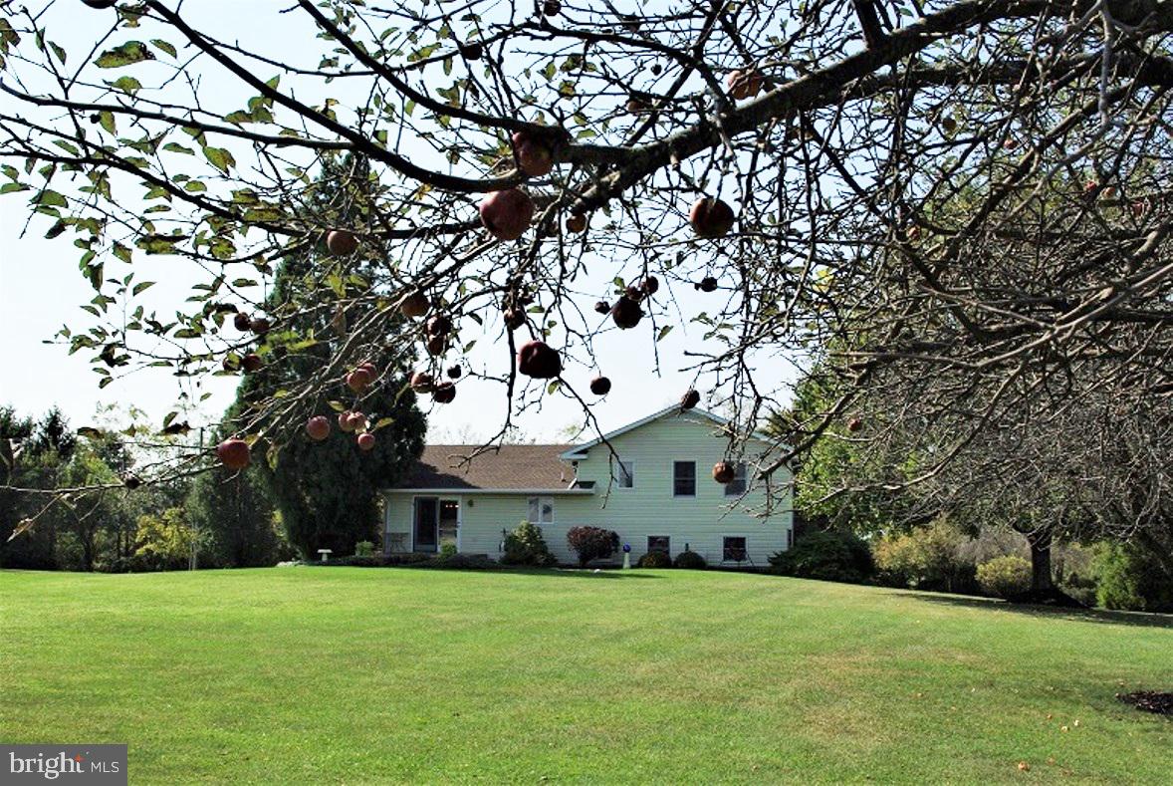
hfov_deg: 53.1
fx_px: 1175
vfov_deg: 37.0
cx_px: 586
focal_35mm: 36
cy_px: 393
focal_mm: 24.38
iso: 100
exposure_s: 1/180
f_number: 8
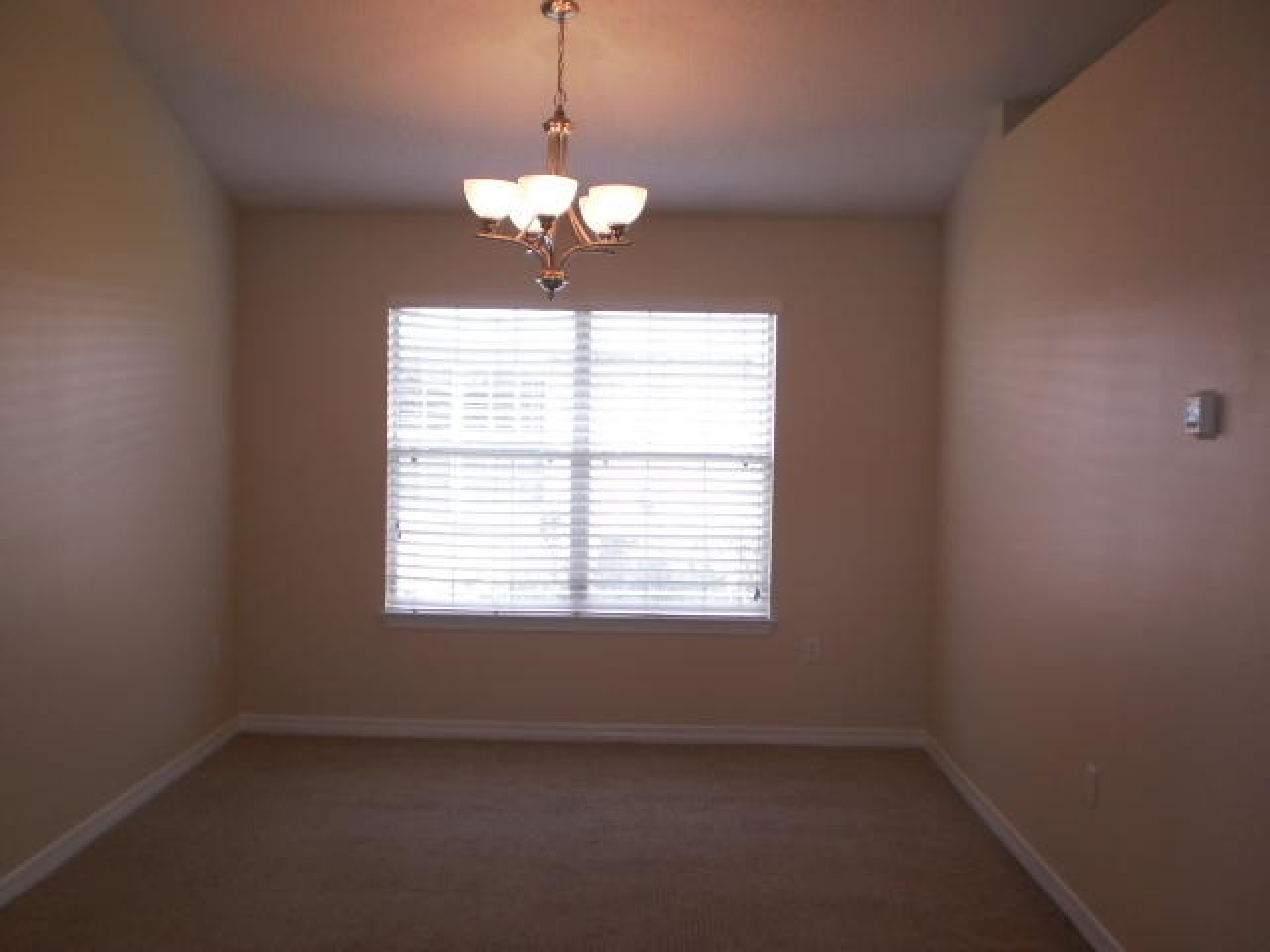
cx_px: 635
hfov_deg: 51.4
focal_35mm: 36
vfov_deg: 39.7
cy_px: 476
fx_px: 1321
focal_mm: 6.3
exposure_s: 1/50
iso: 100
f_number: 3.1
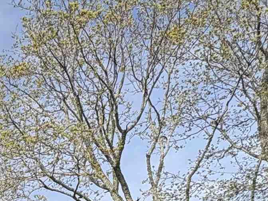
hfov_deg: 25.1
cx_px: -102
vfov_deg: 17.8
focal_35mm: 64
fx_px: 495
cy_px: 375
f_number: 2.2
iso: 40
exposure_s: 1/1370
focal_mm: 2.22
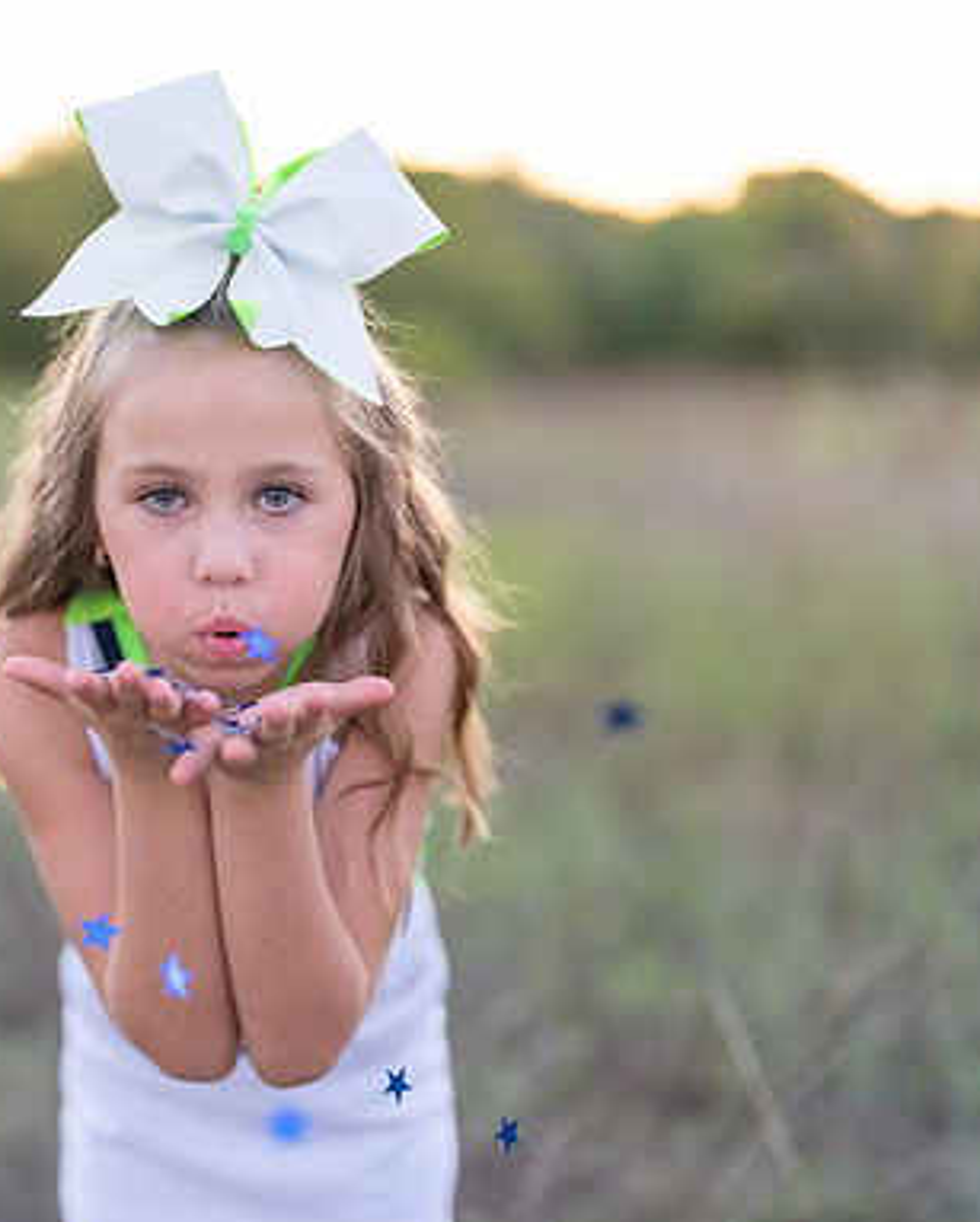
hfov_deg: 21.4
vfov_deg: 26.7
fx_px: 2571
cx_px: 217
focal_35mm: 71
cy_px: 611
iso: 1000
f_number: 1.2
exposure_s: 1/1000
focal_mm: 50
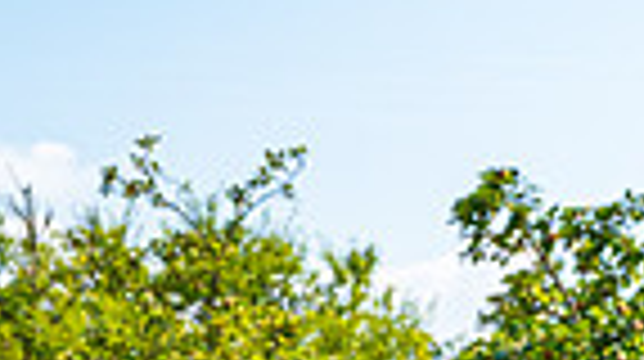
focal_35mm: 149
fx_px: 2541
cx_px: -608
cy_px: 808
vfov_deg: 7.6
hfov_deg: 12.8
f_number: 8
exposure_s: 1/160
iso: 125
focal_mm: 35
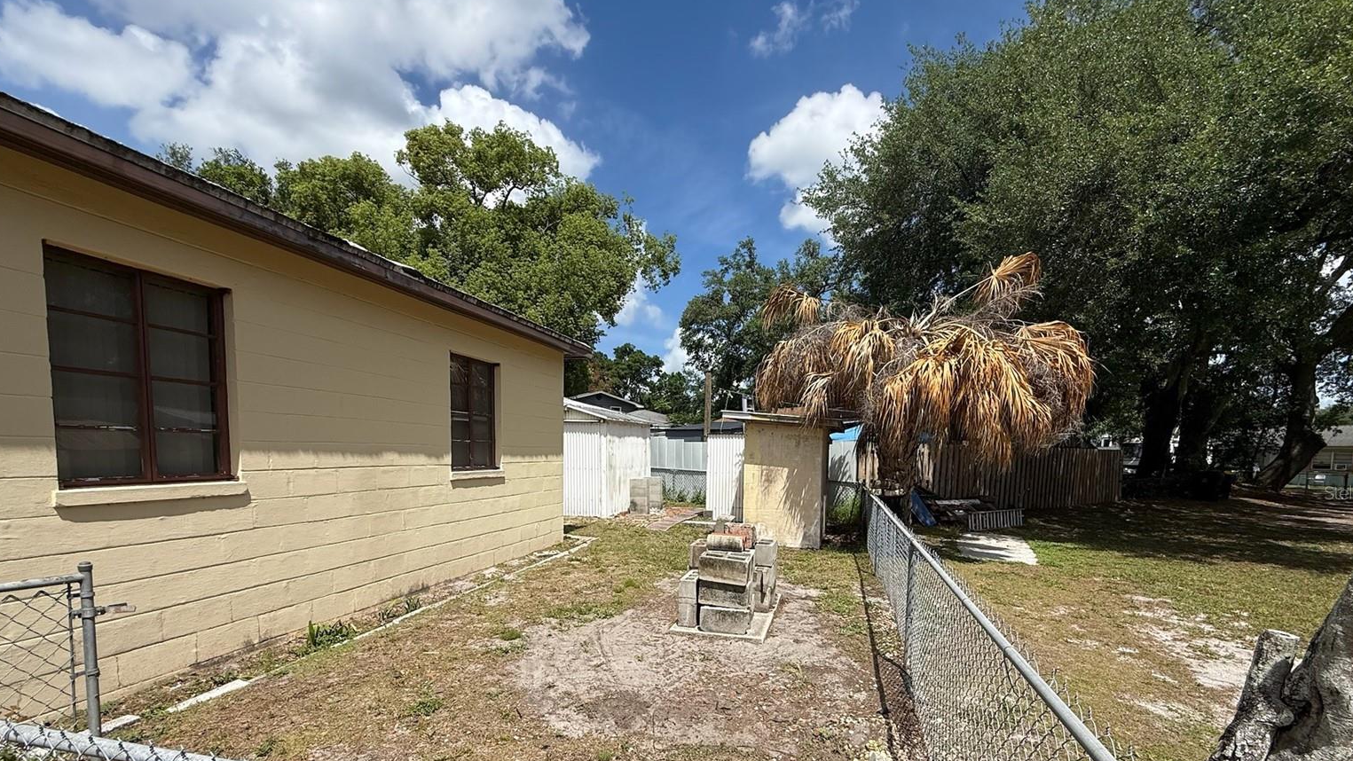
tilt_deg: -3.5
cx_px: 698
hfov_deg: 99.3
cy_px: 492
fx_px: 574
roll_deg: -0.6
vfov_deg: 65.7
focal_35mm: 16
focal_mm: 2.22
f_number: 2.2
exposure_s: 1/3125
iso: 50
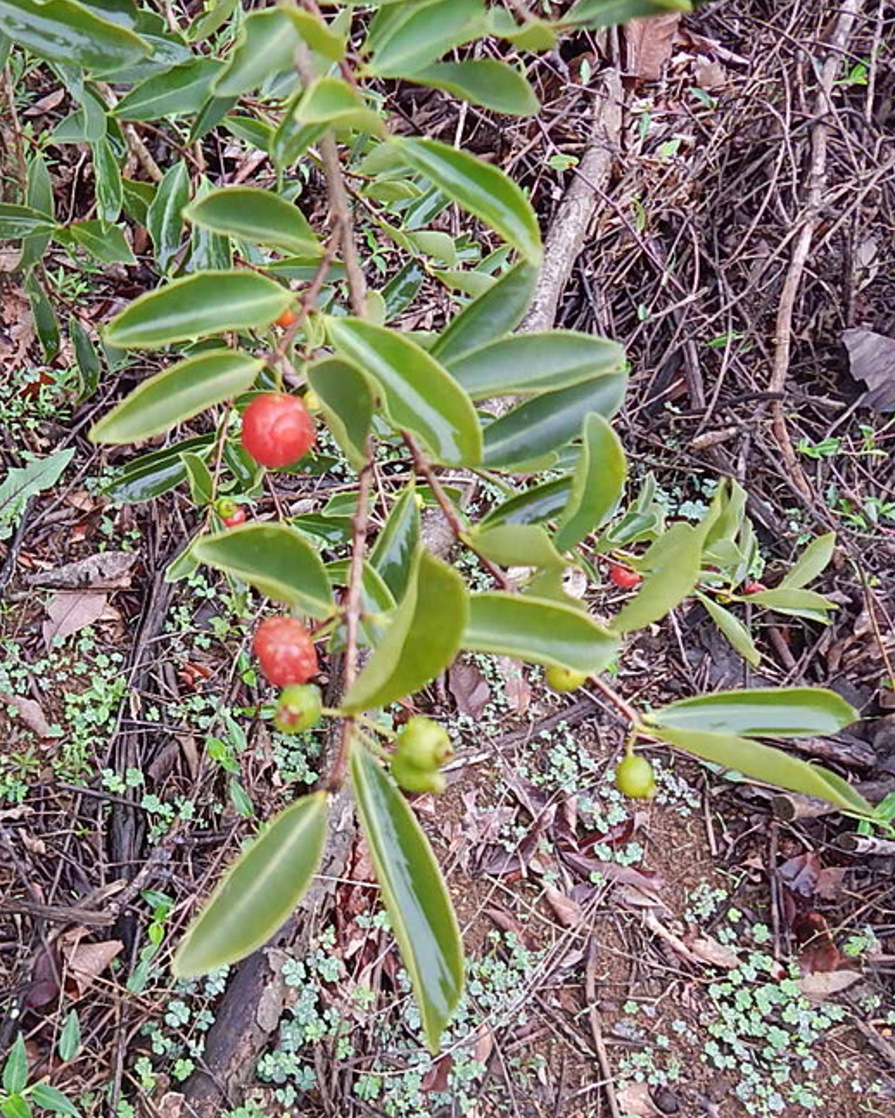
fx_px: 1225
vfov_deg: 48.7
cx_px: 122
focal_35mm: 37
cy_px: 676
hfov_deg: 38.0
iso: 125
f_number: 3
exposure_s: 1/100
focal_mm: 4
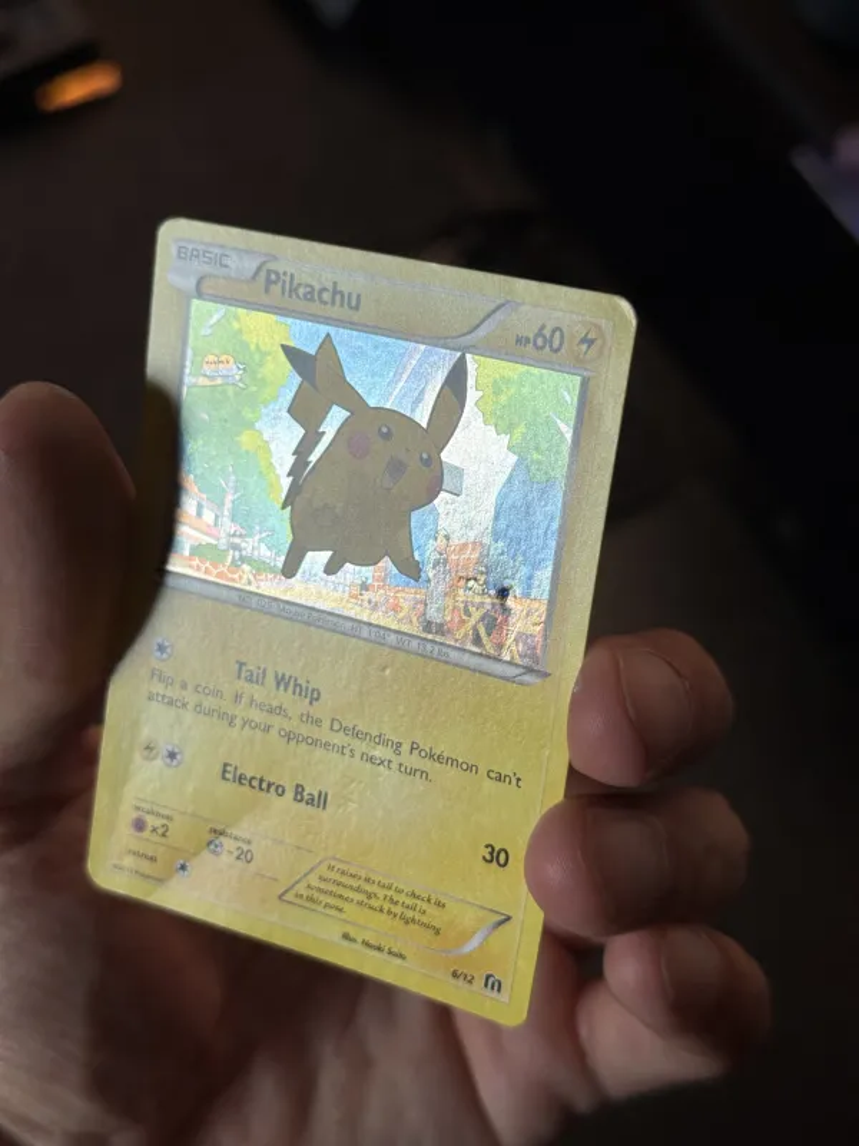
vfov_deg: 39.7
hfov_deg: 30.3
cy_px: 573
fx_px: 1588
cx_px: 430
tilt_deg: -59.9
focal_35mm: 48
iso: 64
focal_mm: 6.76
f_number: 1.78
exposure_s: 1/111
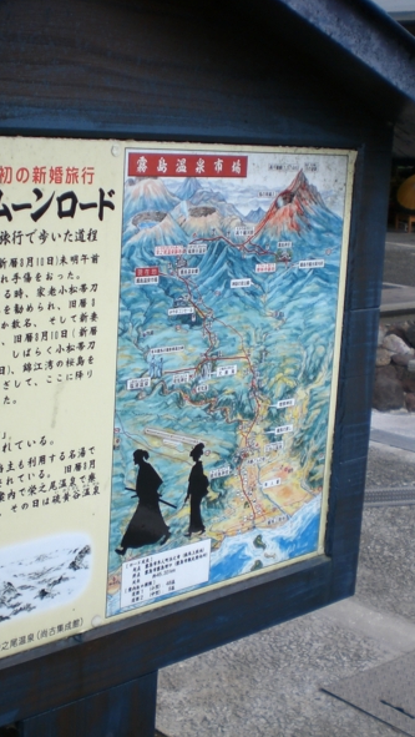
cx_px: 153
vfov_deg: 37.2
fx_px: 1094
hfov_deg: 21.4
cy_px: 365
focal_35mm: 56
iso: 50
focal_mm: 6.3
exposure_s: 1/200
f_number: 3.1
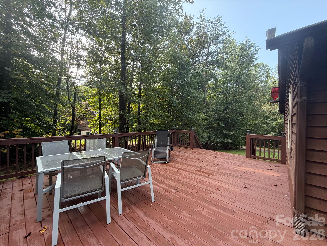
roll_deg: -0.6
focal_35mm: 14
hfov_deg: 102.1
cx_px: 164
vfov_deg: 85.7
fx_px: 132
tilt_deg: -1.0
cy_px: 123
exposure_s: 1/123
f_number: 2.2
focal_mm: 2.22
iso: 64
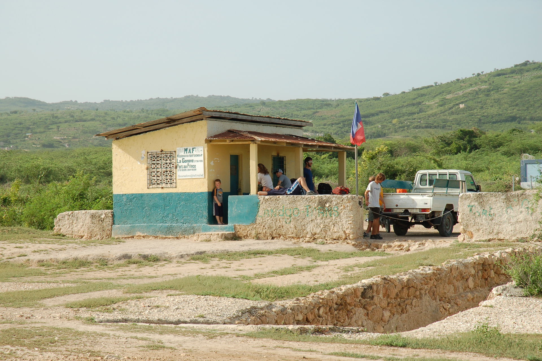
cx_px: 271
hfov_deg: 19.5
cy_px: 180
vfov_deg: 13.0
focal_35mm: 105
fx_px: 1580
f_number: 10
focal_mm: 70
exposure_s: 1/250
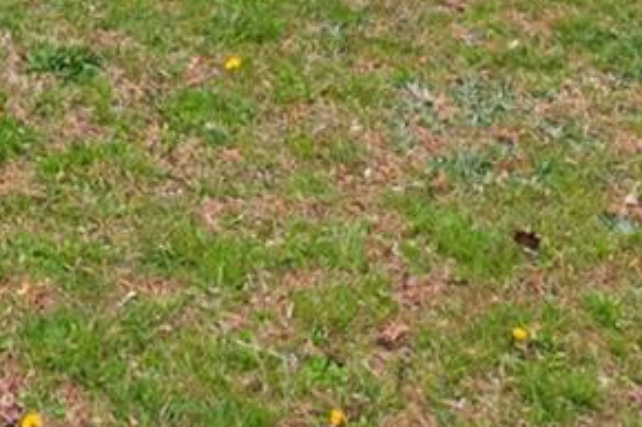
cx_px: -77
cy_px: -912
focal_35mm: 99
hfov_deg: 19.7
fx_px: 1764
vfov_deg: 9.9
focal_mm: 14
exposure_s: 1/2000
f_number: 8
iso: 320
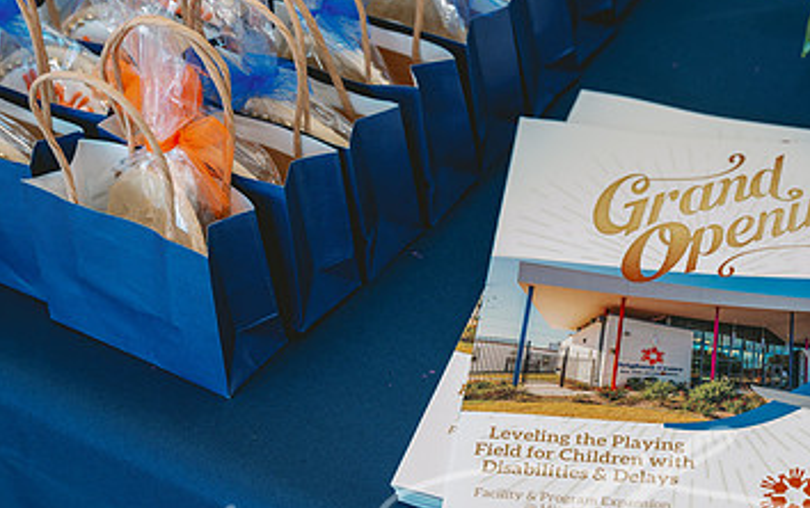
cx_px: 604
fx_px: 1878
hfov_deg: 24.1
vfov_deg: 15.4
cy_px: 297
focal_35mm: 85
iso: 500
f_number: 4.5
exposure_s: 1/125
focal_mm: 51
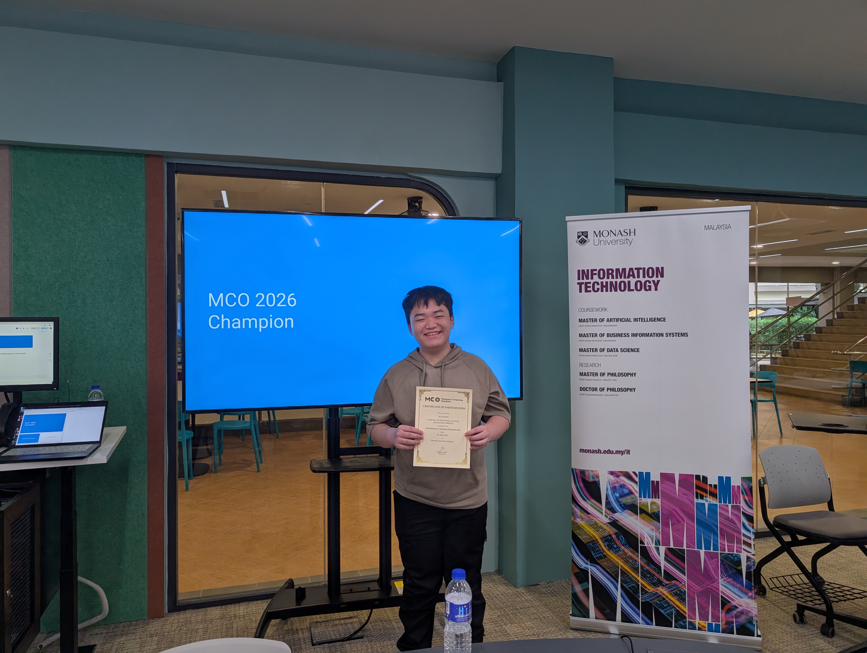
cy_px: 326
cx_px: 434
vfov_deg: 56.9
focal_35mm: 24
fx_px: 602
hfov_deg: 71.5
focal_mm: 6.9
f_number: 1.68
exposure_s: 1/240
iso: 36
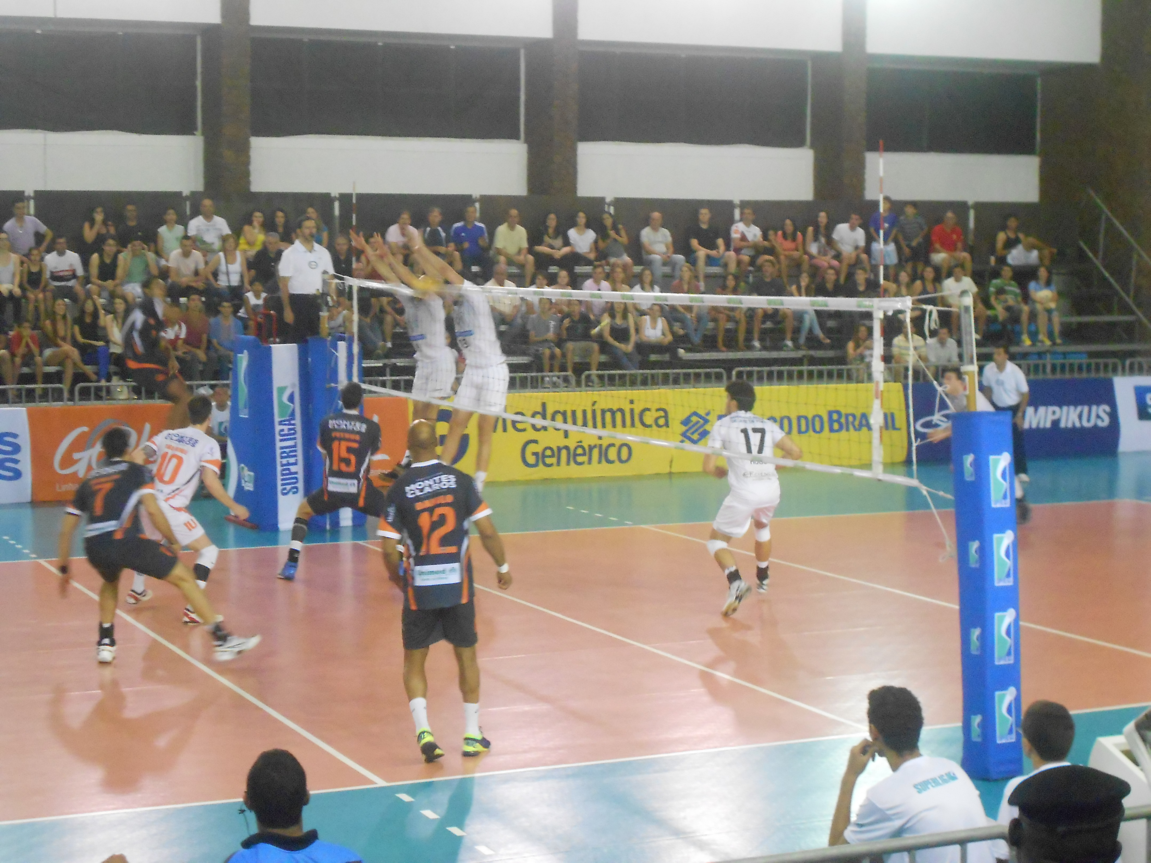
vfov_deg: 22.3
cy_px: 432
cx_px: 576
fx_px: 2195
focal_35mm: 66
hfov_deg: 29.4
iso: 800
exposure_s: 1/50
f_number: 5.3
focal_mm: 11.8
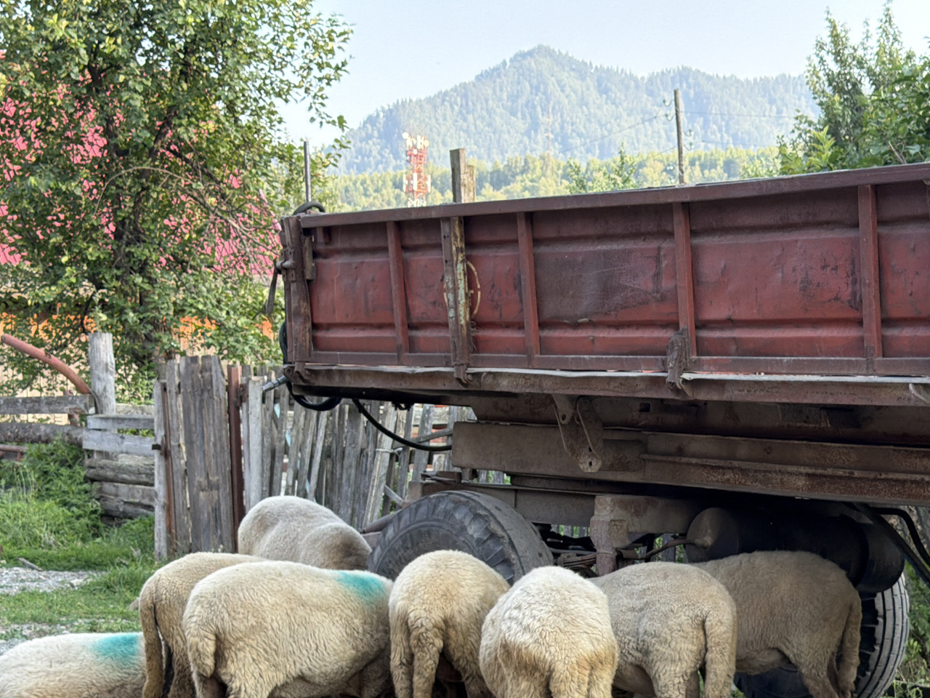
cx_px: 597
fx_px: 2015
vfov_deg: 19.5
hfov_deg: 25.9
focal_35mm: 75
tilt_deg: -5.0
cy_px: 526
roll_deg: -0.5
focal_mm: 6.76
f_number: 1.78
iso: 80
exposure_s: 1/484
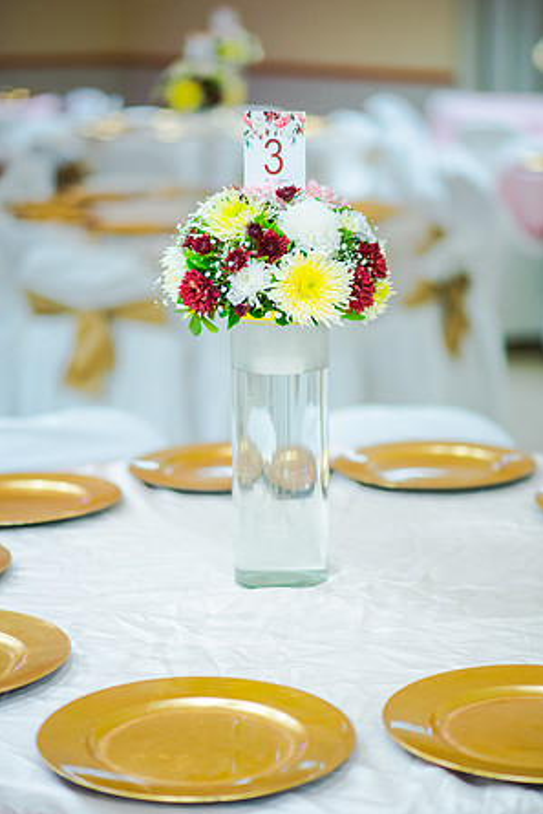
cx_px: 272
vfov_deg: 23.6
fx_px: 1944
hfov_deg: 15.9
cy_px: 408
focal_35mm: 86
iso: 800
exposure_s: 1/200
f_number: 1.8
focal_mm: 85
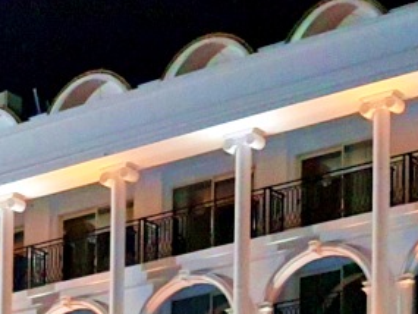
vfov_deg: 9.3
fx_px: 1764
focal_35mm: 146
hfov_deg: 13.0
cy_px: 684
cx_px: -153
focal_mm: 4.32
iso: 640
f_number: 1.7
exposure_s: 1/33
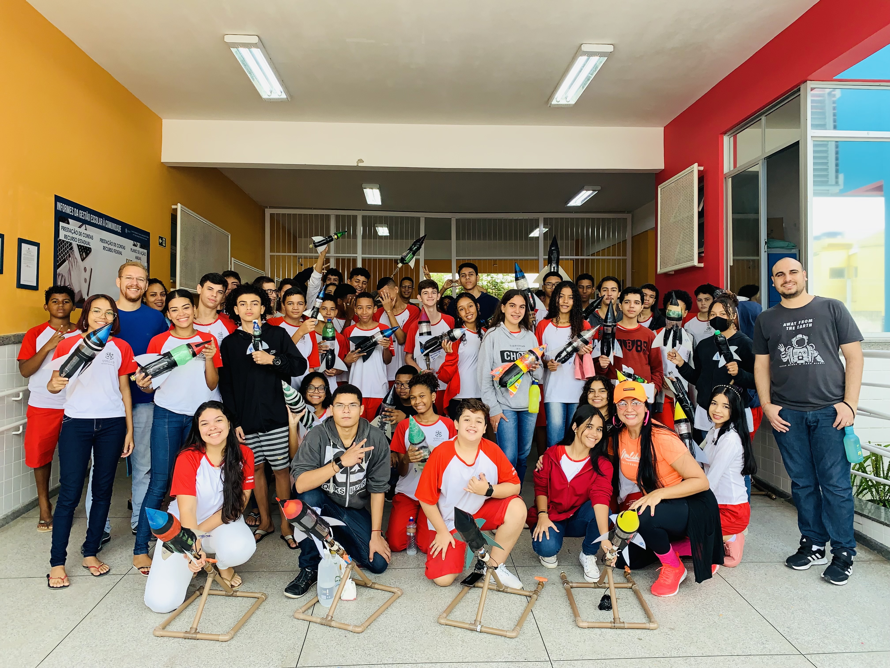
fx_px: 668
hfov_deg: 67.3
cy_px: 334
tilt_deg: +0.5
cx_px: 445
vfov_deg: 53.1
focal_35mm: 26
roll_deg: -0.3
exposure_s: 1/120
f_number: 1.8
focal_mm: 4.25
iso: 50
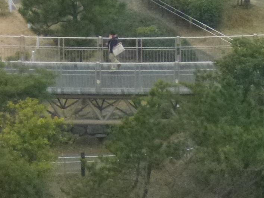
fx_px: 6864
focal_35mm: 900
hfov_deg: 2.2
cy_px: -153
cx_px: -179
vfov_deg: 1.7
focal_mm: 44.5
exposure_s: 1/60
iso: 400
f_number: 5.6
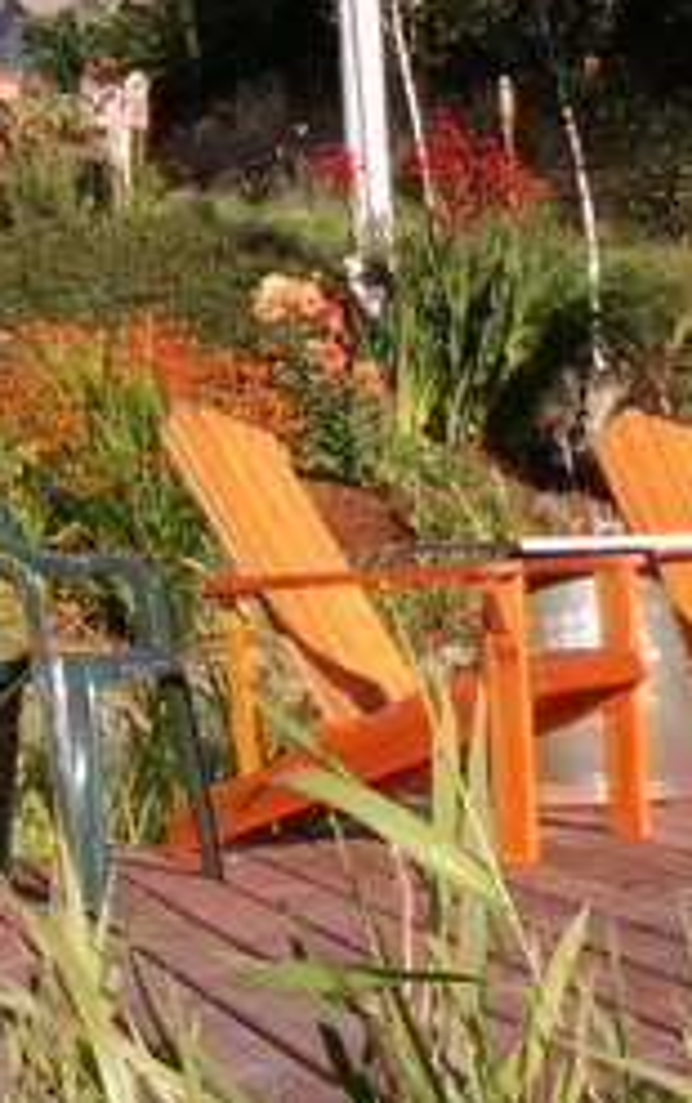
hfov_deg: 12.9
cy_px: 246
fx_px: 3009
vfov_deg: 20.6
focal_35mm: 100
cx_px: -25
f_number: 8
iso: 50
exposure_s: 1/100
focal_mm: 5.86
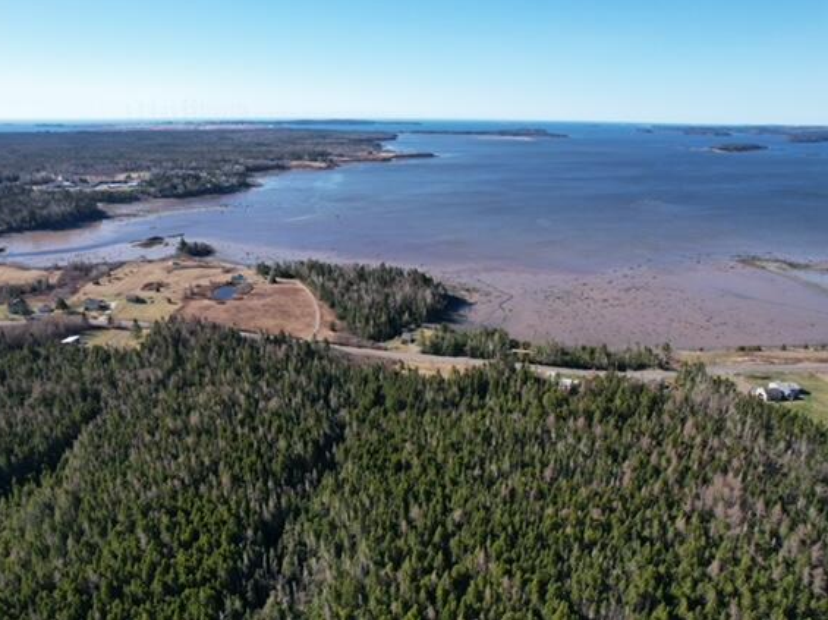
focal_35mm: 24
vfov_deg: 56.8
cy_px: 308
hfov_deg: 71.5
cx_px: 384
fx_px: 574
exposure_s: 1/1250
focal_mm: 8.38
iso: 100
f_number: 2.8
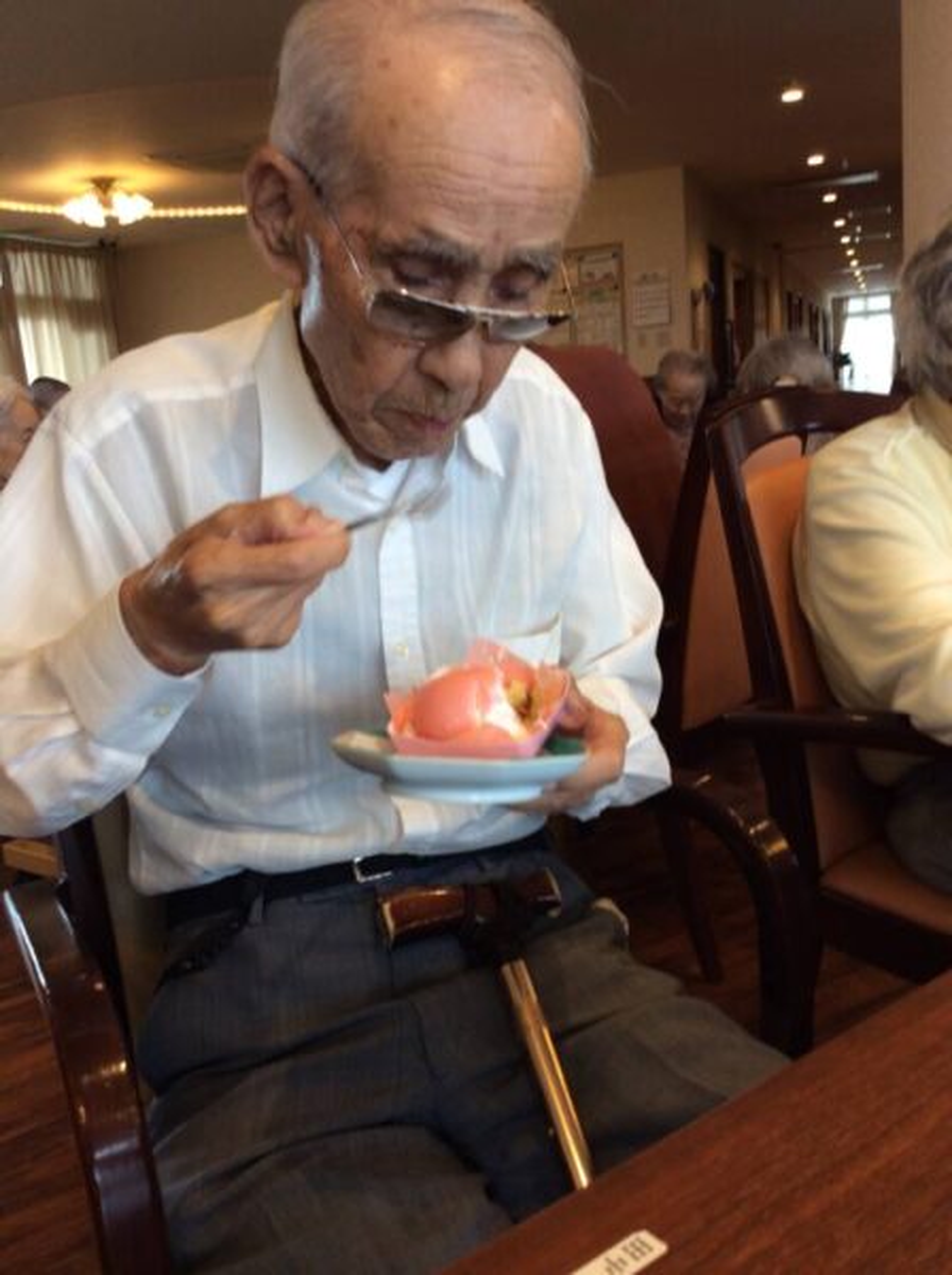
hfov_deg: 44.0
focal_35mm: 32
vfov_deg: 56.9
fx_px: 1177
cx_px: 476
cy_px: 638
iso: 40
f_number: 2.4
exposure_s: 1/40
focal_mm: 3.3
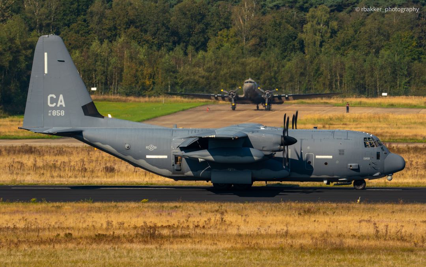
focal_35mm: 487
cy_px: 156
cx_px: 248
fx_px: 5648
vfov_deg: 2.7
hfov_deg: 4.3
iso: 100
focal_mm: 305
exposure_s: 1/500
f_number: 8
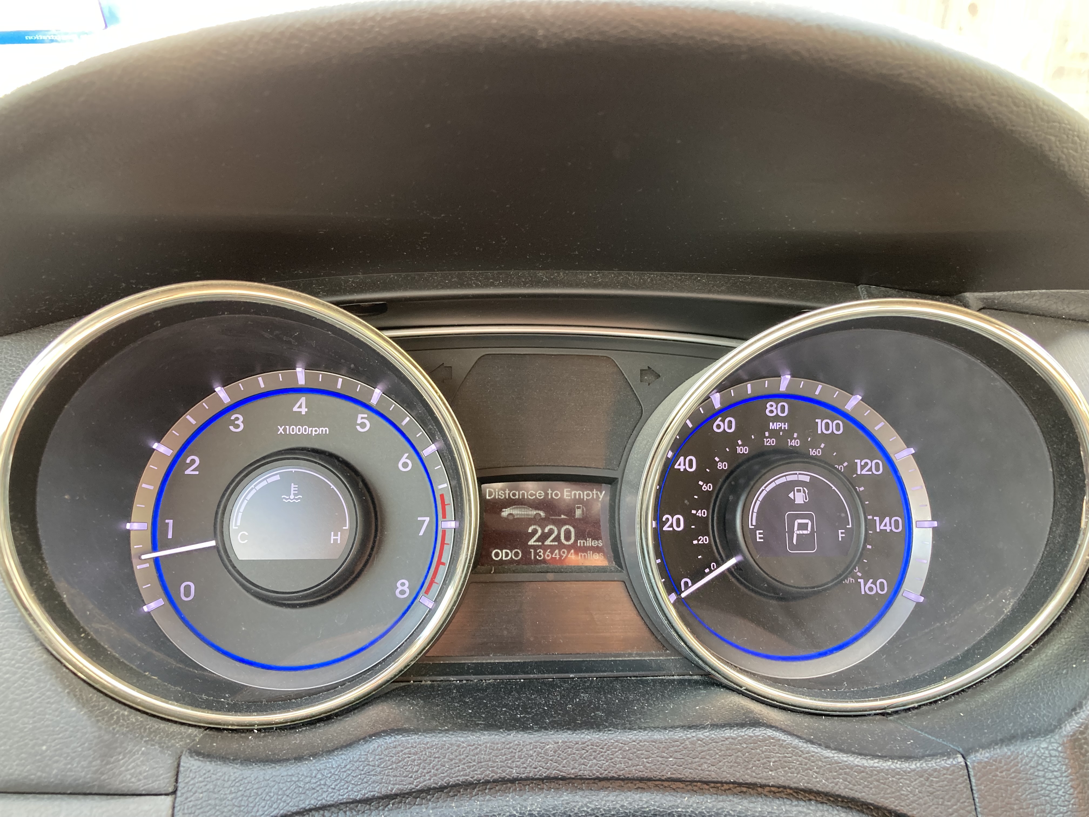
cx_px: 544
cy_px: 408
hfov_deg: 63.4
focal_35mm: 28
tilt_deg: -14.5
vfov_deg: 49.7
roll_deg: -2.8
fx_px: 881
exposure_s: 1/60
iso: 125
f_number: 1.8
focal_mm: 3.99
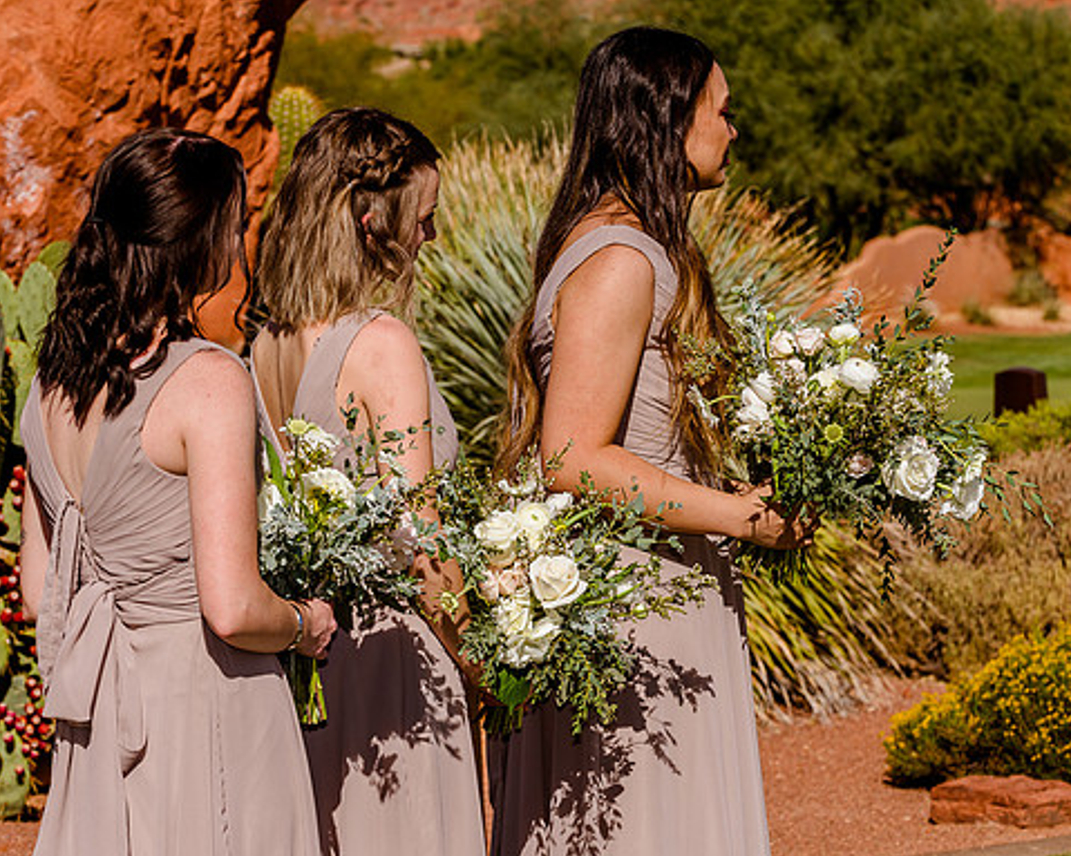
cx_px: 606
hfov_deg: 13.8
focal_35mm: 140
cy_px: 482
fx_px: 4437
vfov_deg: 11.0
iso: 200
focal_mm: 110
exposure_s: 1/800
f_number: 9
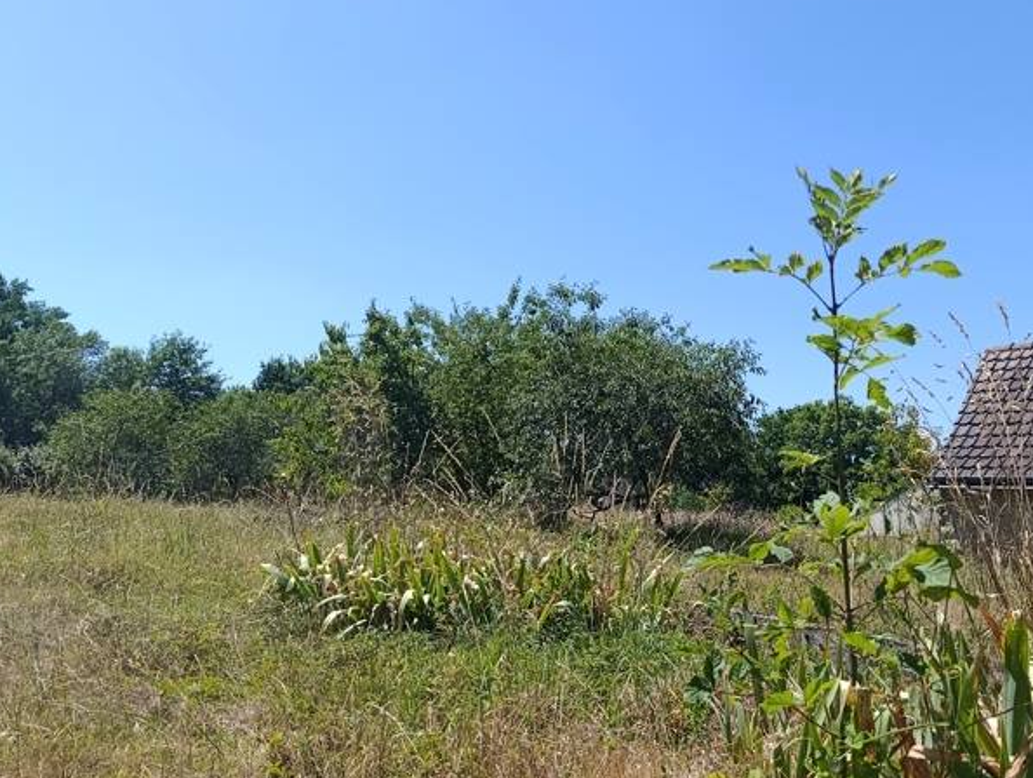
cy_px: 385
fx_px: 926
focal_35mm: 31
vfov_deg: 45.5
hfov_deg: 57.5
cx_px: 652
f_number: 1.65
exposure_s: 1/495
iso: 50
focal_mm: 6.11
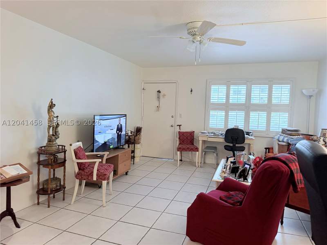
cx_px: 164
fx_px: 227
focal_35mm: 24
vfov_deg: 56.8
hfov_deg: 71.6
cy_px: 122
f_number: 1.78
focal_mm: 6.76
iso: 200
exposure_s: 1/60
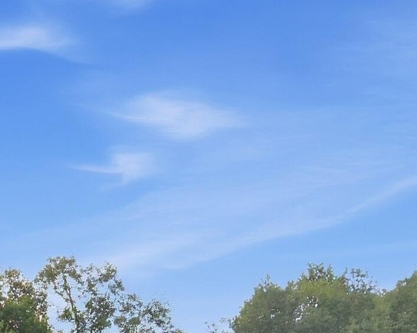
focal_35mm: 83
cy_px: 535
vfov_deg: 16.4
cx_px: -4
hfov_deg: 22.1
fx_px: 1024
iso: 400
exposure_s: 1/2500
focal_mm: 8.7
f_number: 1.8
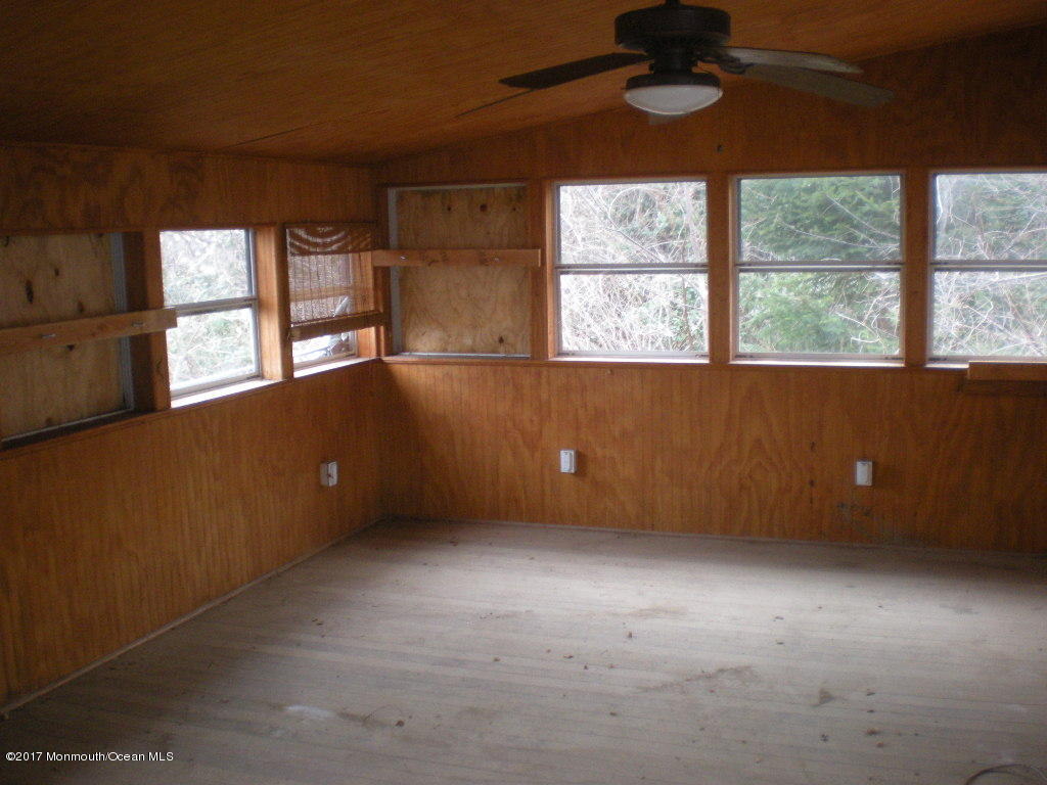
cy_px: 392
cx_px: 524
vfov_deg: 37.7
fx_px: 1149
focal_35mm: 38
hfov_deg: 49.0
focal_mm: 6.3
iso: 200
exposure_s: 1/56.1
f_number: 3.1
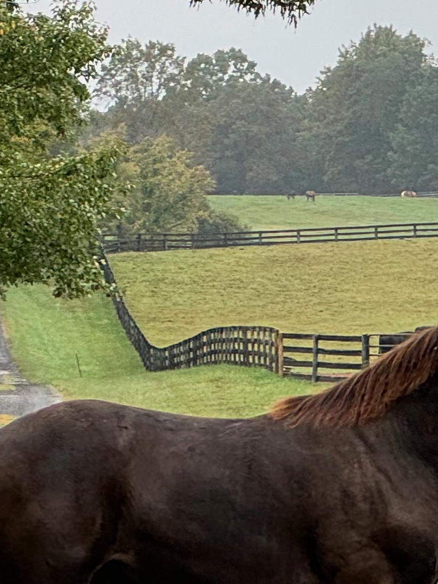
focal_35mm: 174
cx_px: 248
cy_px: 543
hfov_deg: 8.5
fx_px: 2936
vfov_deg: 11.3
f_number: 2.8
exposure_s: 1/104
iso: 25
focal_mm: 9
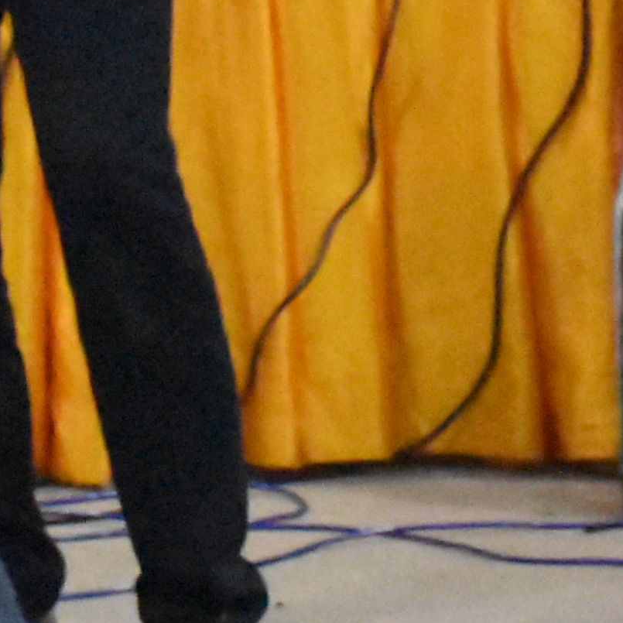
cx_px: 365
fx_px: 8124
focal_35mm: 399
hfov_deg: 4.4
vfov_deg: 4.4
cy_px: -334
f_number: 4.5
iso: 12800
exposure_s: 1/30
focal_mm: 42
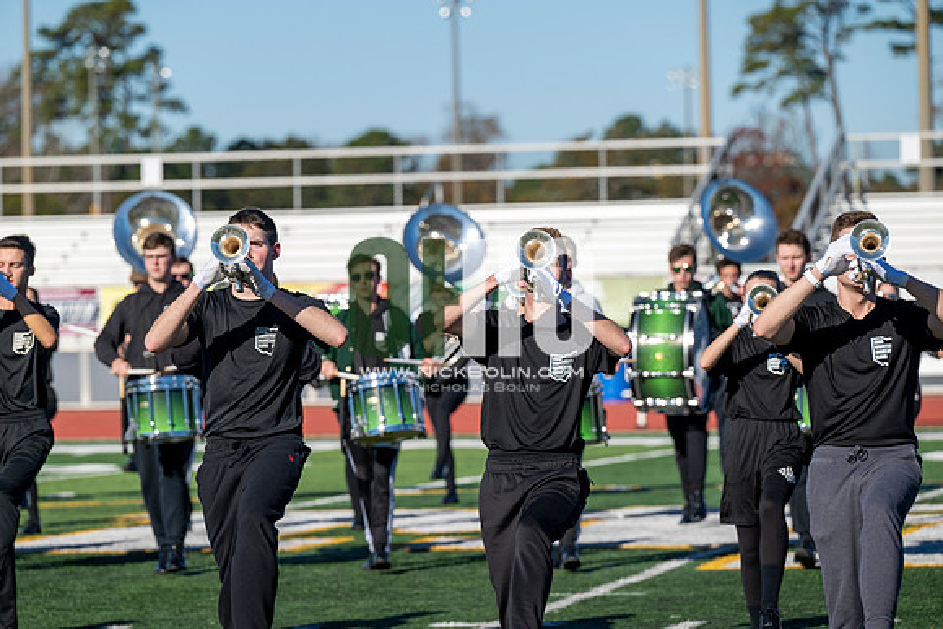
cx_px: 472
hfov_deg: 10.3
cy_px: 314
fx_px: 5240
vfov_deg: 6.9
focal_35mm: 200
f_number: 5
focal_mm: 200
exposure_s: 1/2000
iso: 200
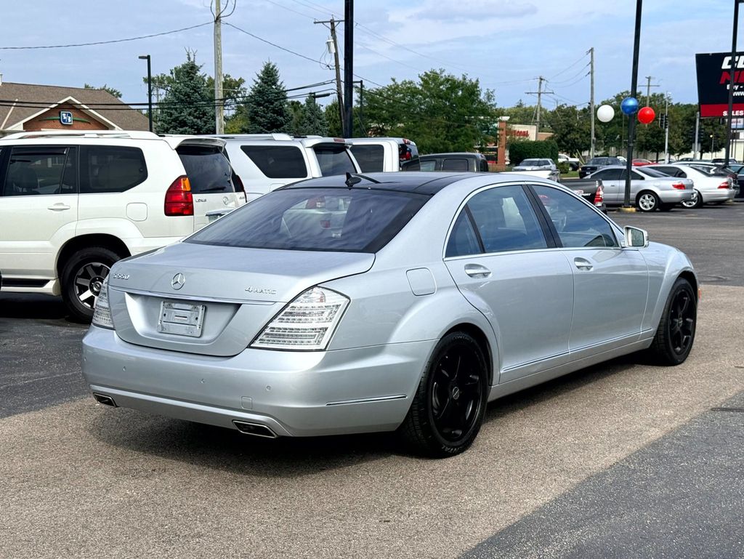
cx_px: 372
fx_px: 1032
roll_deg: -1.0
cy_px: 280
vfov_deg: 30.3
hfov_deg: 39.6
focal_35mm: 48
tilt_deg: -6.5
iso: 64
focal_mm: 6.76
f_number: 1.78
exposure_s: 1/5208
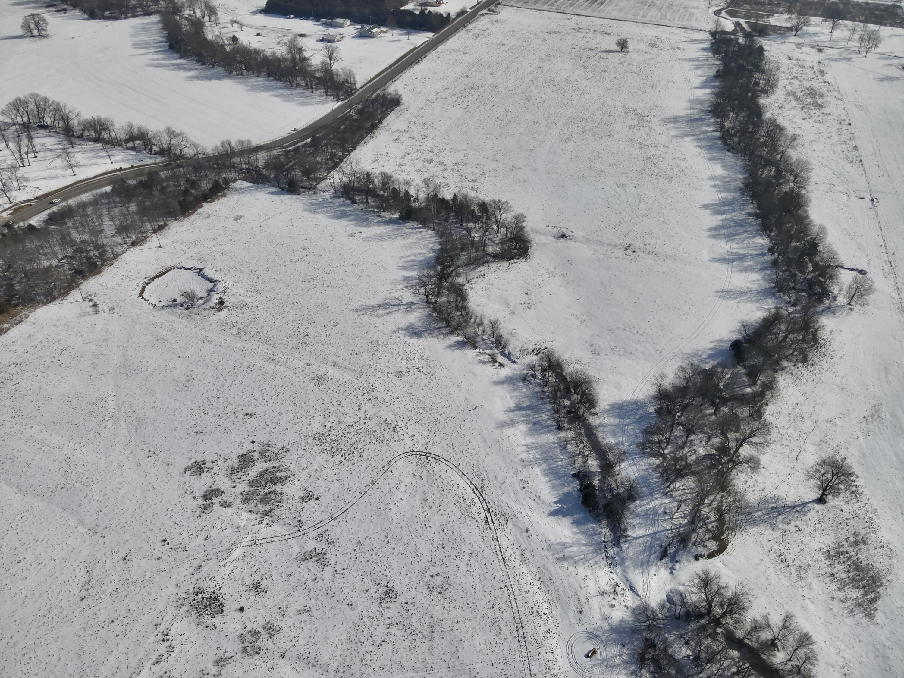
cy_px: 339
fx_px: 627
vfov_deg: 56.8
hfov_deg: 71.6
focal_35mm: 24
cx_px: 452
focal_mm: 4.4
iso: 110
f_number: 2.8
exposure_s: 1/4000
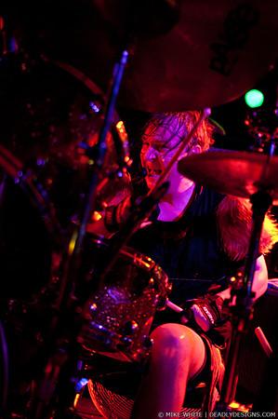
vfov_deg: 43.6
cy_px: 210
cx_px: 139
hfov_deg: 29.8
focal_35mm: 45
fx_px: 522
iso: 1250
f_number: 1.8
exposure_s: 1/80
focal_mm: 30
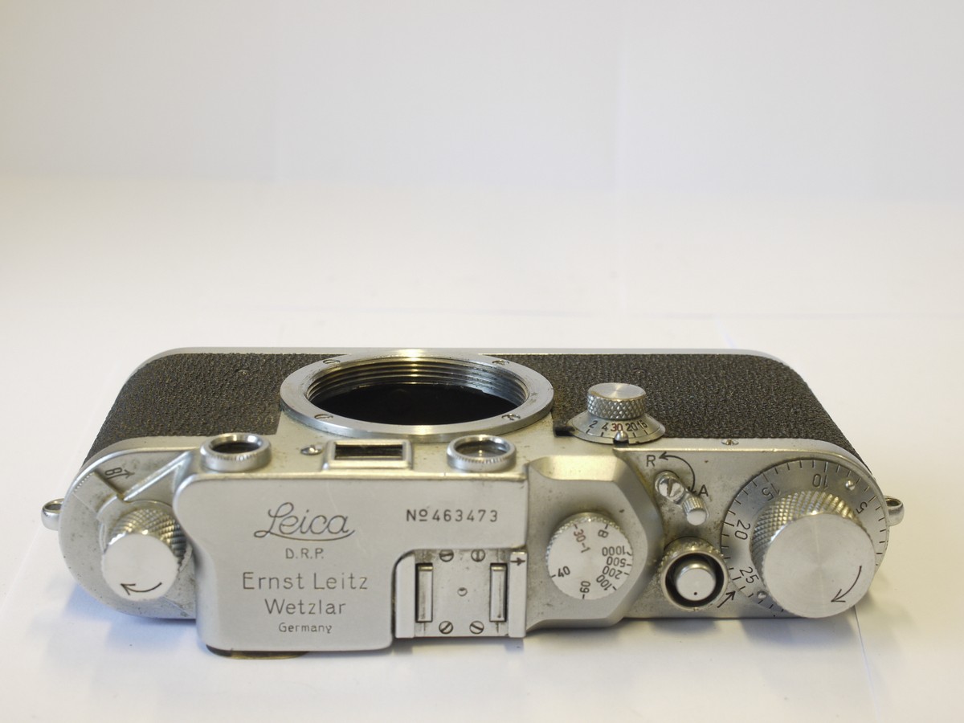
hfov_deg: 32.2
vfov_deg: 24.4
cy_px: 362
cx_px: 482
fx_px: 1671
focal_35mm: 60
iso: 400
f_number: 8
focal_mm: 30
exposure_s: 1/30
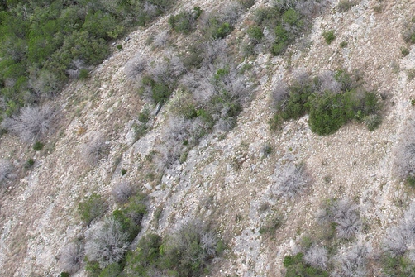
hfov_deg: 27.3
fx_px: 819
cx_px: 388
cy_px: -36
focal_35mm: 71
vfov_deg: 18.4
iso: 100
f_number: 2.8
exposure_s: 1/500
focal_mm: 8.38
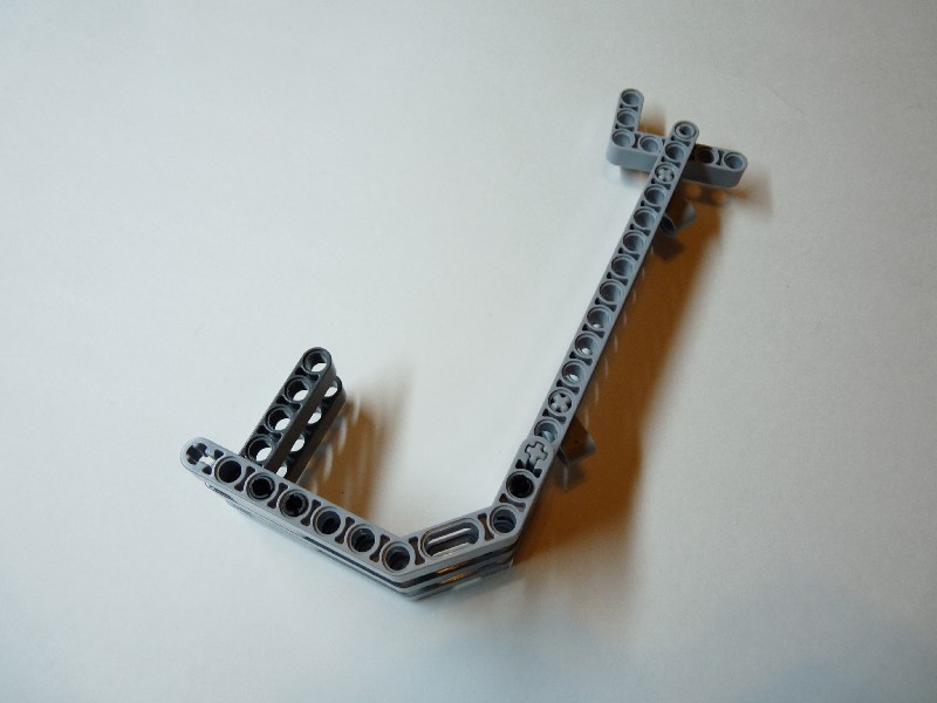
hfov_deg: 65.3
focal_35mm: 27
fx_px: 731
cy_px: 352
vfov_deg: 51.4
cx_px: 468
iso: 100
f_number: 2.8
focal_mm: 4.8
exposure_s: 1/30
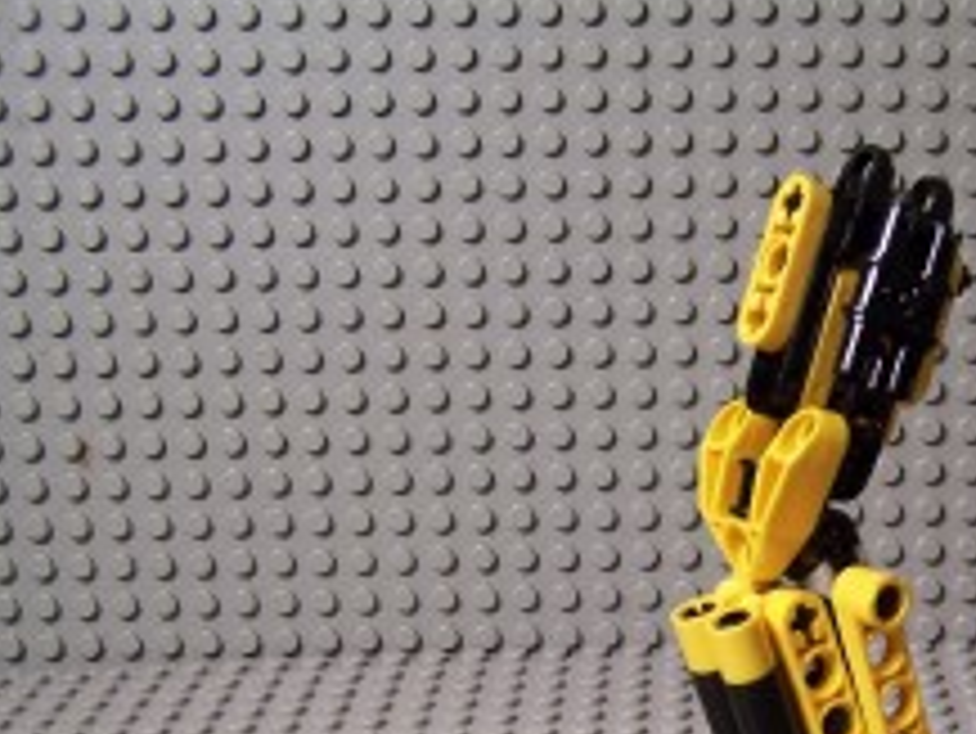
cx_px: 868
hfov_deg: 26.9
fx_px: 1975
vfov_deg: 20.6
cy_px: 657
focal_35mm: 70
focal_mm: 6.3
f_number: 2.8
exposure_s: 1/30
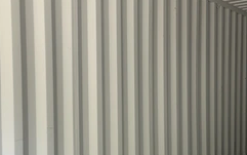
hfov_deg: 39.5
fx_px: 344
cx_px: 108
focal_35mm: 51
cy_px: 94
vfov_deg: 25.3
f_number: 1.8
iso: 32
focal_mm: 3
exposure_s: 1/122
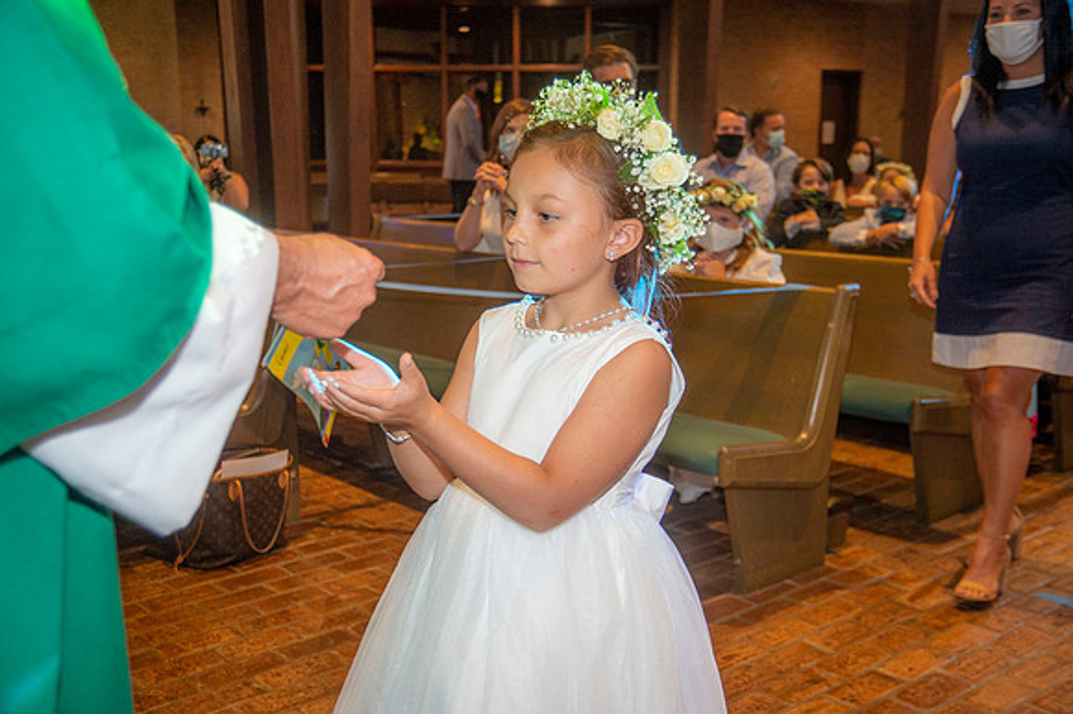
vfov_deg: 33.4
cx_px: 536
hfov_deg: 48.5
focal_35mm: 40
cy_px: 357
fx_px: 1191
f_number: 5
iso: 1600
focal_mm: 40
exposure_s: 1/200
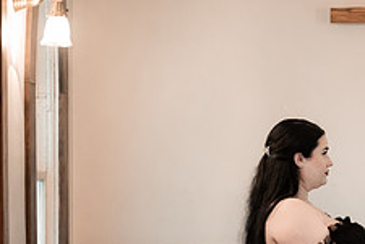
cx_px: 460
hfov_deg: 8.8
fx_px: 2332
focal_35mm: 230
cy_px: 256
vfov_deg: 6.0
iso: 2000
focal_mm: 85
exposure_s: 1/640
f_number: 1.4
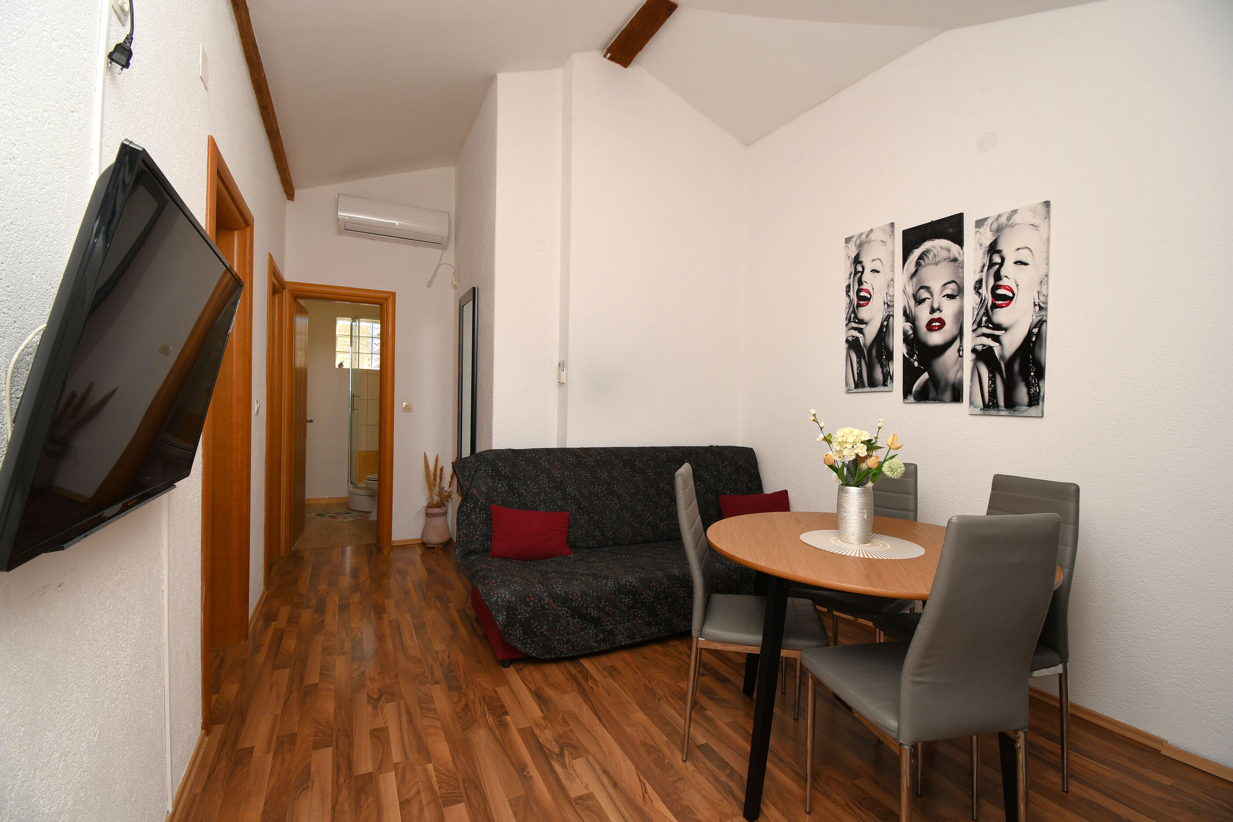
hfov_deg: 100.4
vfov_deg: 77.3
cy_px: 411
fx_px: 514
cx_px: 616
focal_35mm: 15
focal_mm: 10
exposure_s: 1/100
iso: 100
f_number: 8
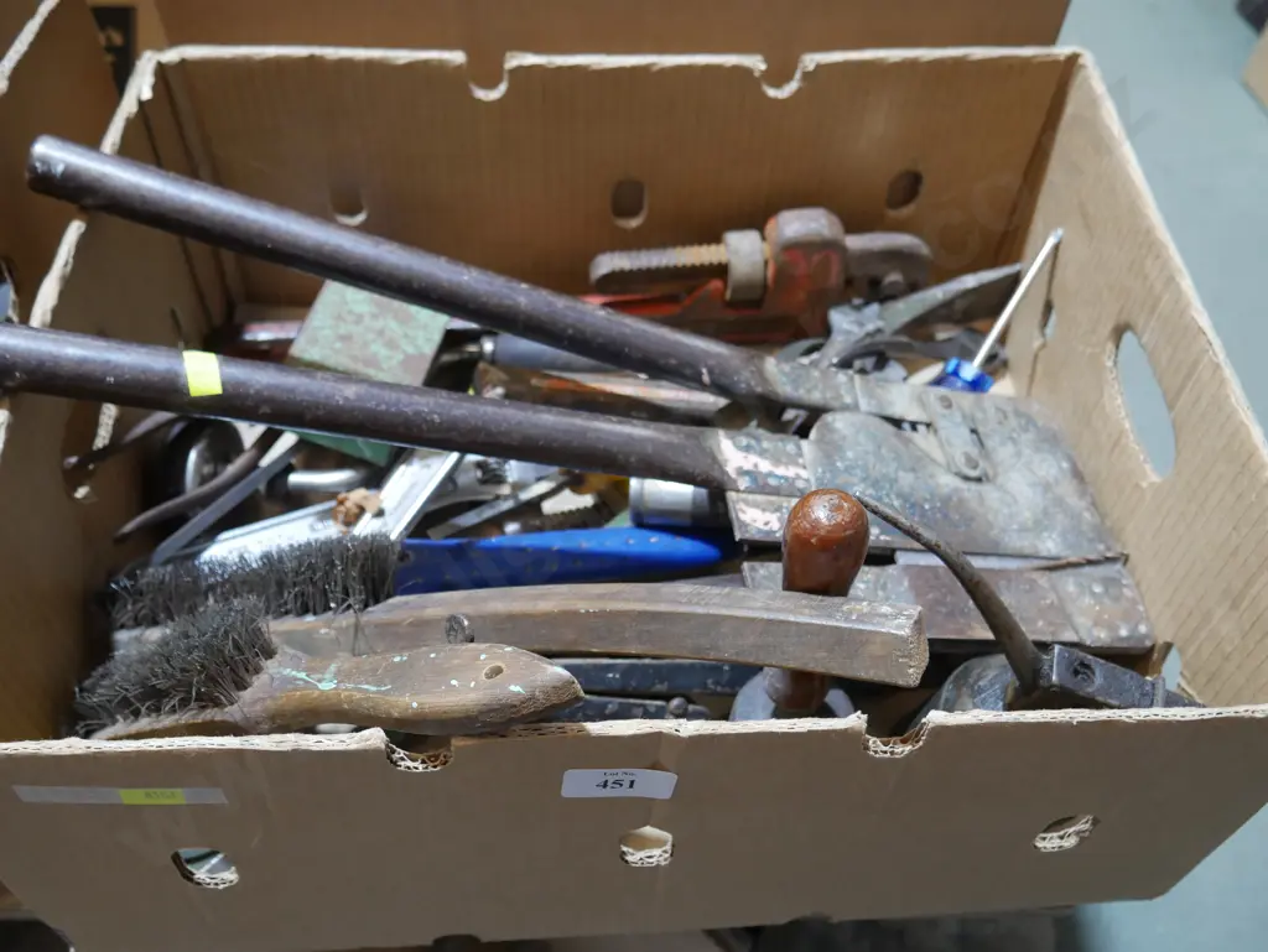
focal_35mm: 32
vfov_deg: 44.2
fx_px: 1173
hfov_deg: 56.8
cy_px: 476
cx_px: 634
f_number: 3.6
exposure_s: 1/60
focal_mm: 16
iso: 640
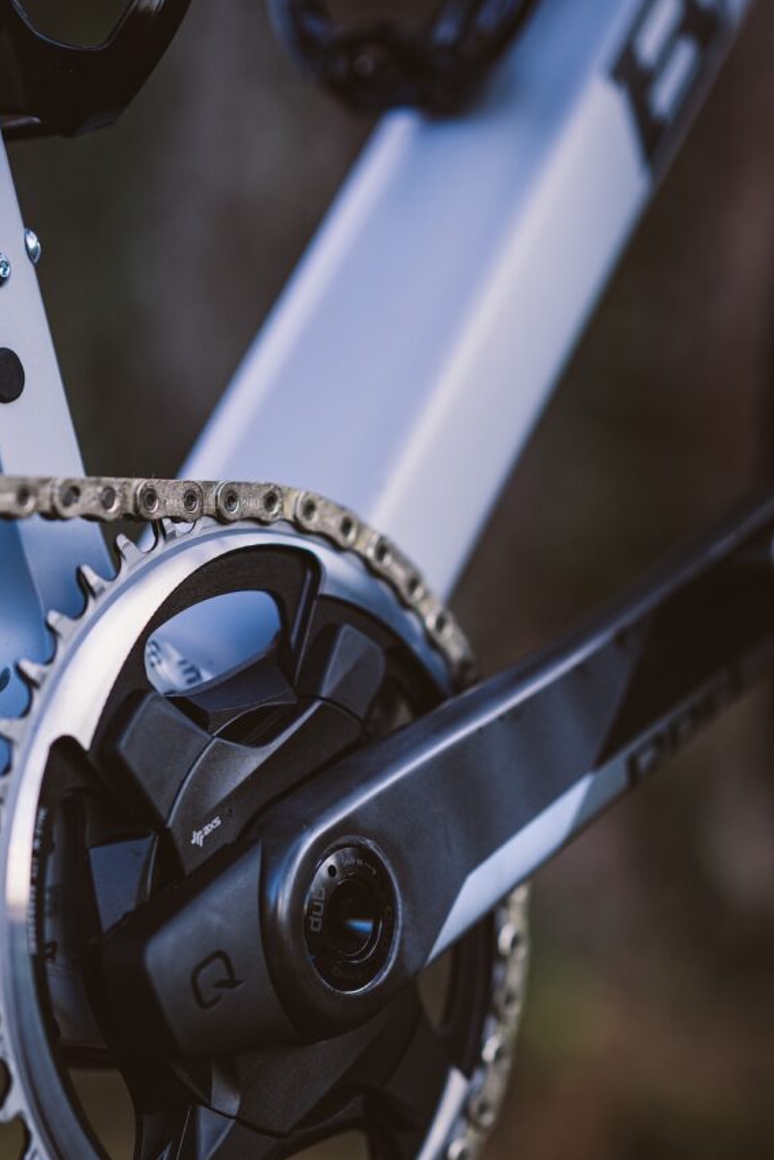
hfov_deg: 11.9
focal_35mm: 115
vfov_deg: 17.7
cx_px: 279
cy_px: 781
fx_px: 3705
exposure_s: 1/250
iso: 200
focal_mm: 85
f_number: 2
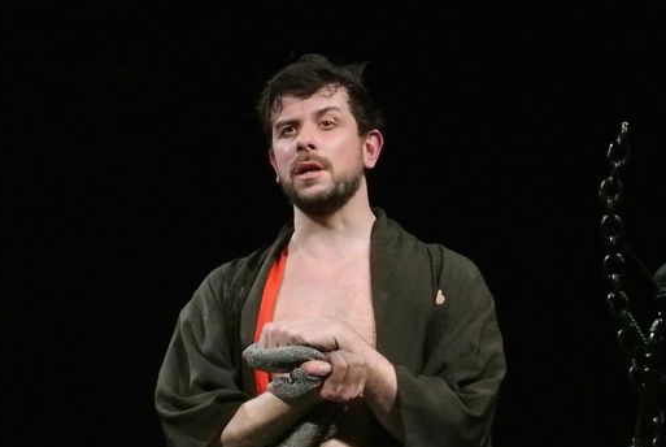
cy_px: 337
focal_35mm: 231
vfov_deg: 6.0
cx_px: 345
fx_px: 4281
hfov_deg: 8.9
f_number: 4.2
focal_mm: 55.1
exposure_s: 1/40
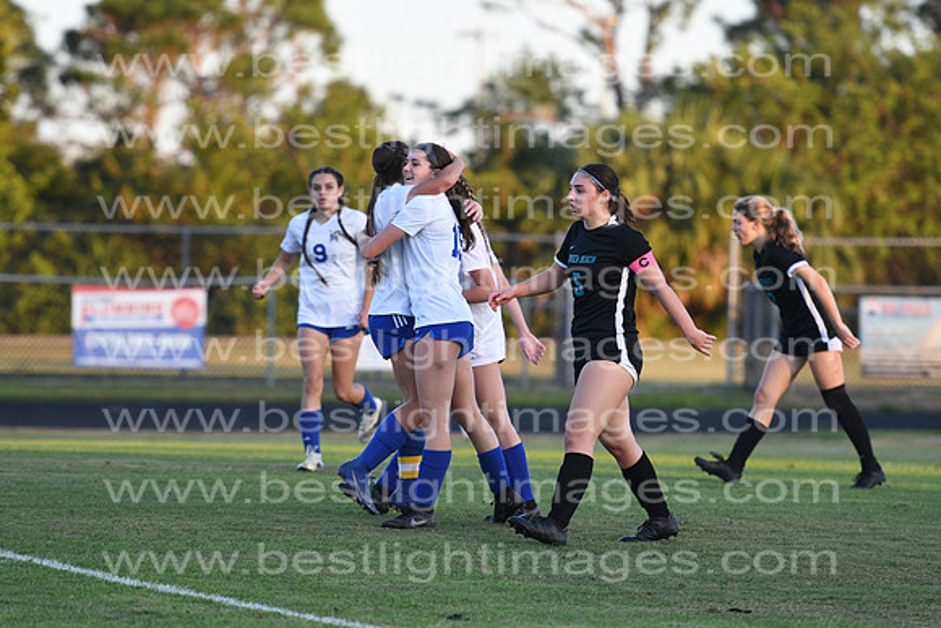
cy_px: 314
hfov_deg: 7.6
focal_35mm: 270
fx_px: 7059
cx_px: 470
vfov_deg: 5.1
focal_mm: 180
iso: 360
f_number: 2.8
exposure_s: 1/800
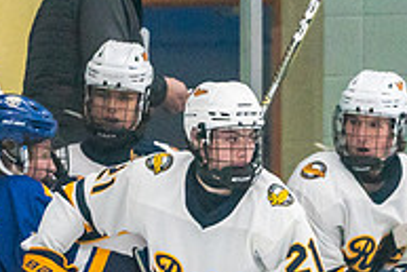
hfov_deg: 1.9
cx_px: 44
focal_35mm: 1069
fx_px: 12094
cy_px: 399
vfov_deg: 1.3
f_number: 2.8
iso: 3200
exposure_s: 1/1250
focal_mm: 200
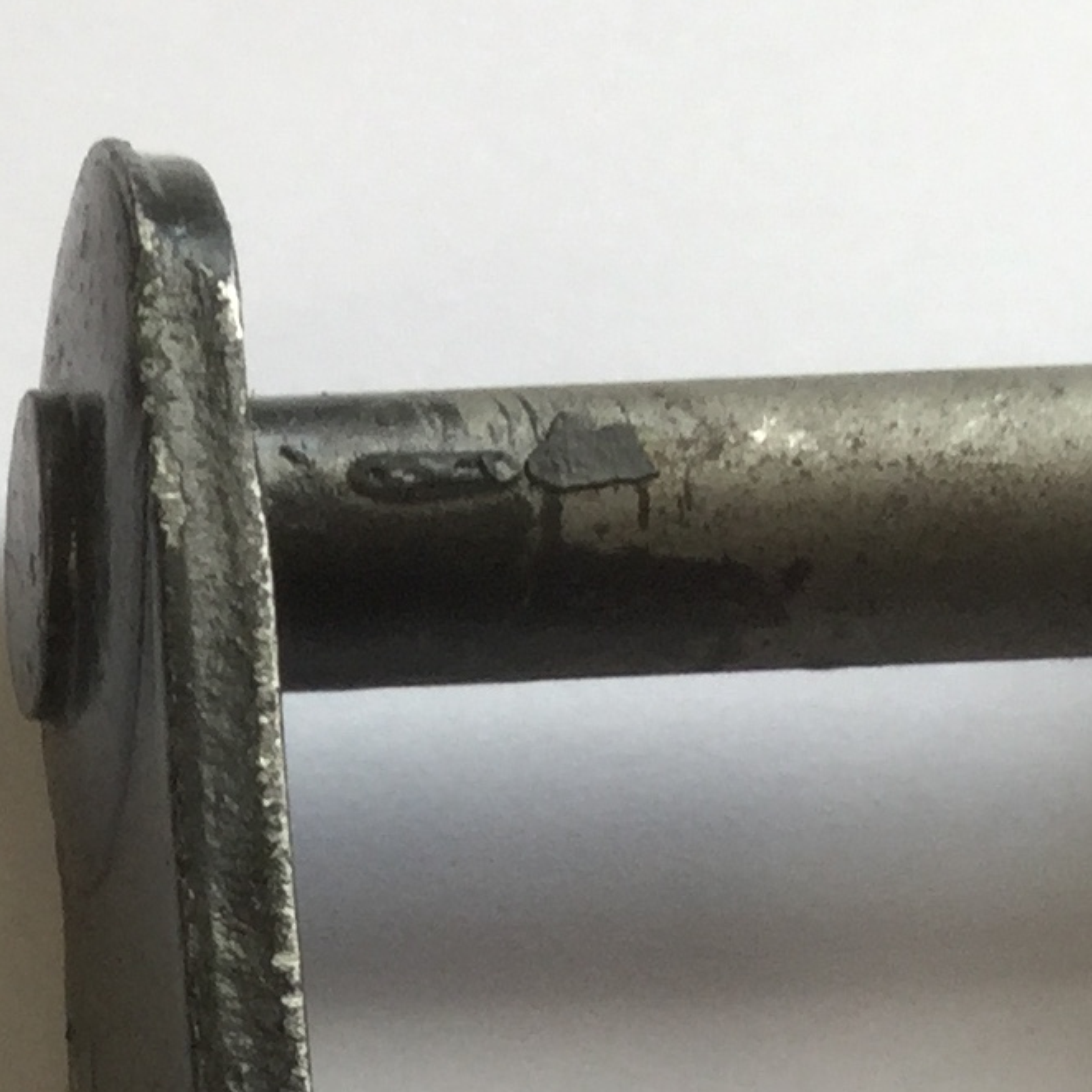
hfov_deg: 12.3
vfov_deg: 12.2
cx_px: -582
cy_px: 1701
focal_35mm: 135
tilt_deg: -76.2
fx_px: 4818
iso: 25
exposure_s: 1/50
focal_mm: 3.3
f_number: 2.4
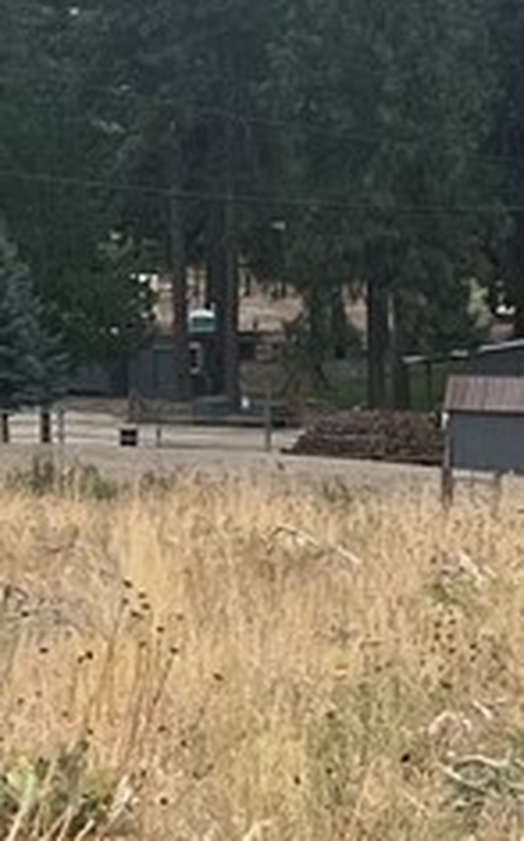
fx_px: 4283
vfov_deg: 11.2
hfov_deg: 6.8
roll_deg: -2.2
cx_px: 998
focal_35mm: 187
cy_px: 748
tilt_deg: -11.2
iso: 50
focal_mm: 5.7
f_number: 1.5
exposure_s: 1/5882
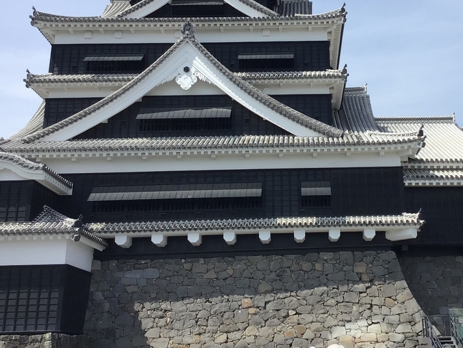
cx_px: 321
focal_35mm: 52
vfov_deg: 27.7
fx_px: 696
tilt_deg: +19.7
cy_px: 91
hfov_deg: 36.3
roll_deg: +1.0
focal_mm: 3.3
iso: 25
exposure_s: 1/1456
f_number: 2.4
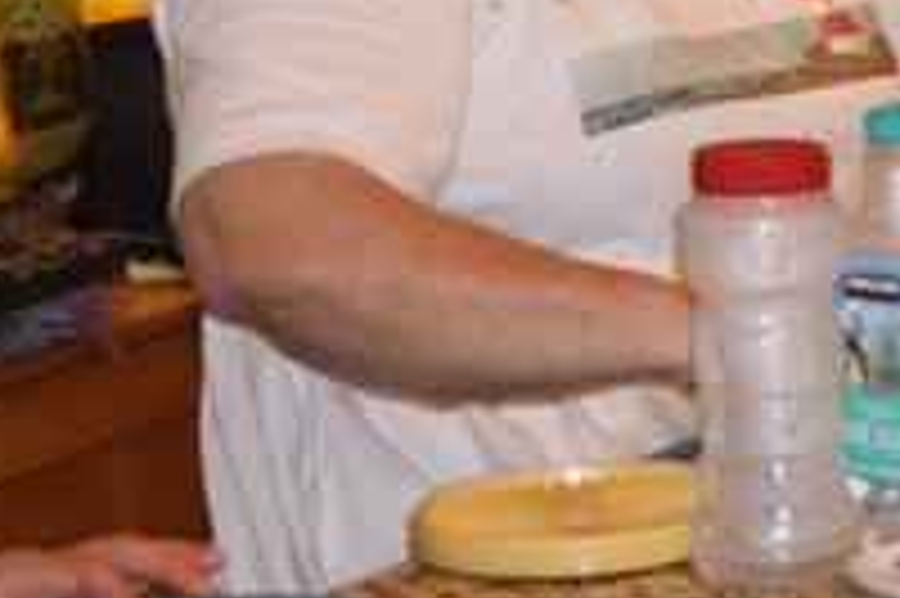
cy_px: 762
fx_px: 5370
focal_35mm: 215
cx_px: 832
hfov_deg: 9.5
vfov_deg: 6.3
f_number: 4.5
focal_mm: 28
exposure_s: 1/60
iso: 400
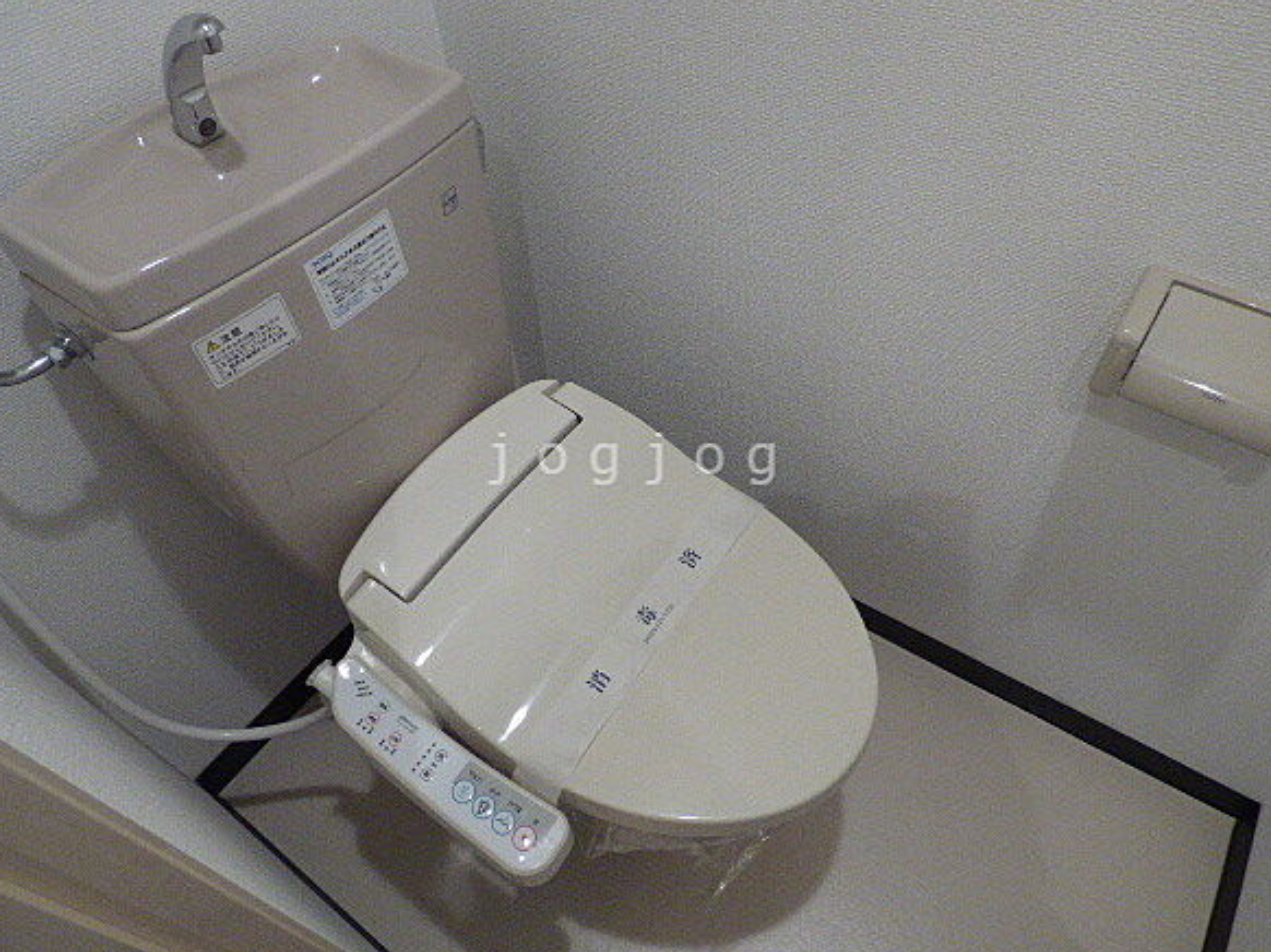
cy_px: 459
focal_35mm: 22
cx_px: 638
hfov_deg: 76.4
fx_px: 807
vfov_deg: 61.0
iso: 400
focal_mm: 3.58
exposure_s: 1/40
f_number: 2.8
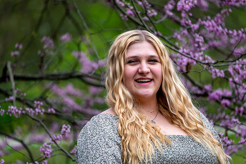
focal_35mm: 202
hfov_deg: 10.2
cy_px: 82
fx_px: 1381
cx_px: 123
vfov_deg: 6.8
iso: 250
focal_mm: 134.4
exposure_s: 1/500
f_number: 2.8
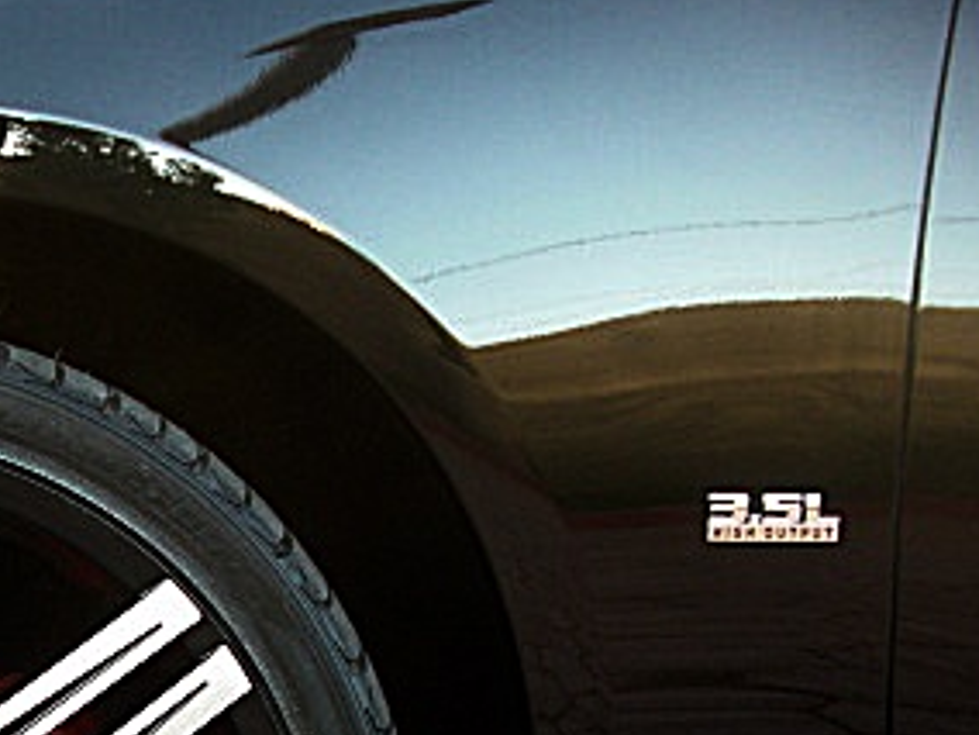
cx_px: -59
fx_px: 2291
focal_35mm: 81
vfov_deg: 17.7
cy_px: 756
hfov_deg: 22.9
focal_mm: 6.3
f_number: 2.8
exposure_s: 1/100
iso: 200
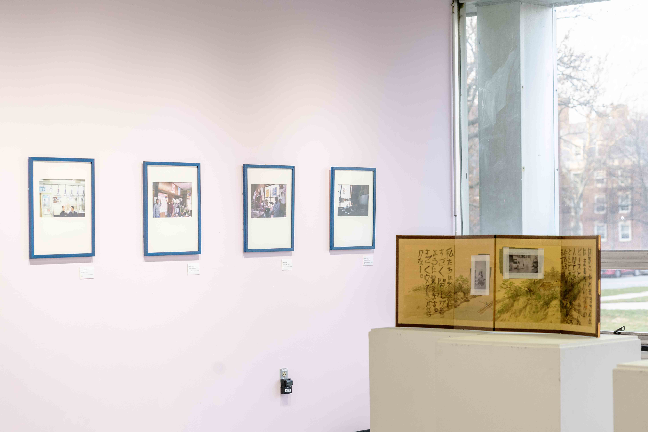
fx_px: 1530
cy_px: 216
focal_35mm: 85
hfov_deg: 23.9
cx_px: 324
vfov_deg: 16.1
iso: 640
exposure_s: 1/90
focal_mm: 85
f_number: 4.5
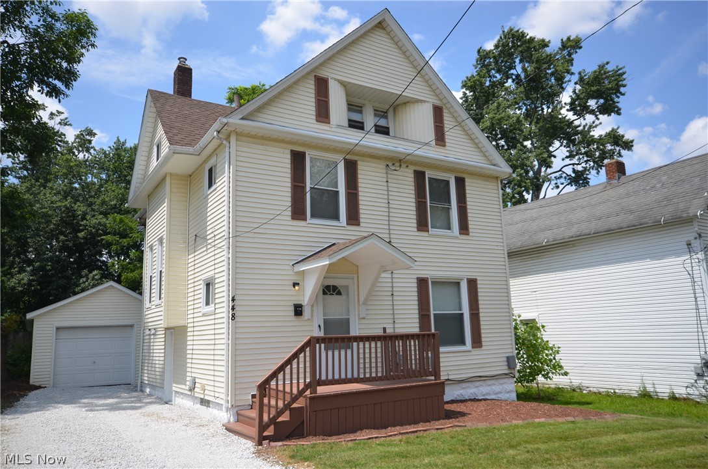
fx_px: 530
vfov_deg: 47.7
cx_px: 354
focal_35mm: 27
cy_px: 234
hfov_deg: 67.5
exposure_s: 1/250
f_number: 8
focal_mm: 18
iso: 125
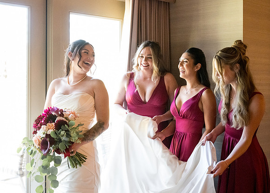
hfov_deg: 36.6
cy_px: 84
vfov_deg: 26.6
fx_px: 407
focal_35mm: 53
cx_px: 106
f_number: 4
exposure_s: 1/320
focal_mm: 44
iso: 16000
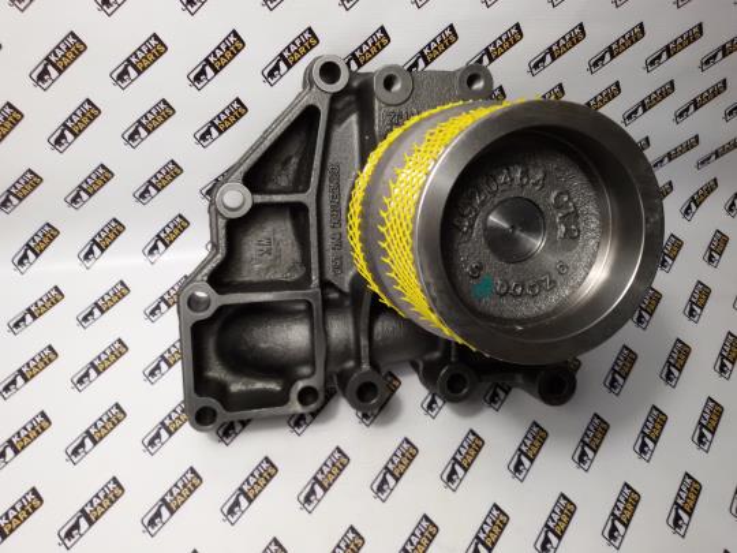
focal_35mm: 31
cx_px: 368
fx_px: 660
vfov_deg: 45.4
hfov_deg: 58.4
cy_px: 276
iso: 100
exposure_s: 1/33
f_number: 2.4
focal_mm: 2.93
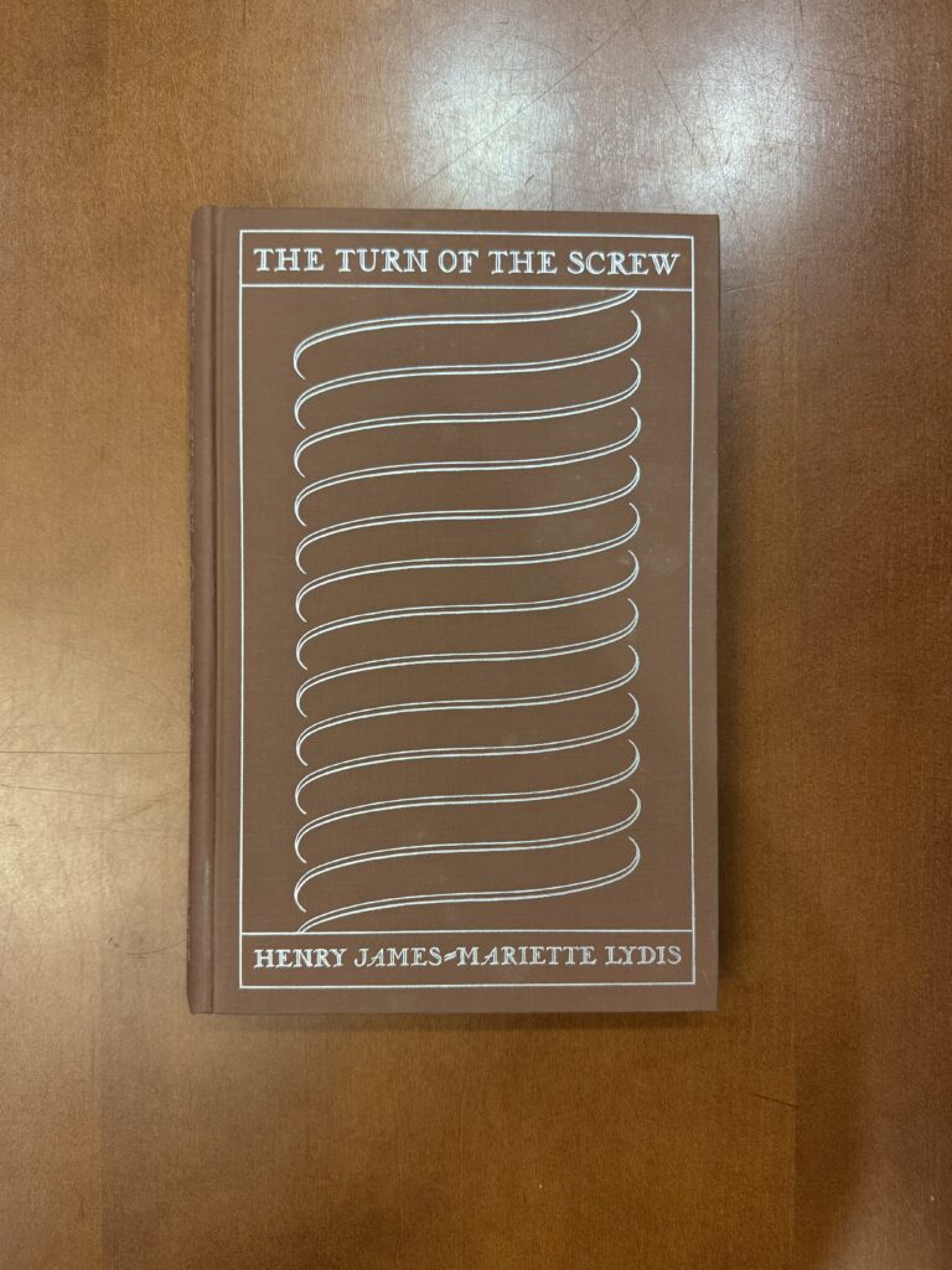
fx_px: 880
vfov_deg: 71.6
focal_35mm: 24
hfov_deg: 56.8
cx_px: 476
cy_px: 635
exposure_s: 1/60
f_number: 1.78
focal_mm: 6.76
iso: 250
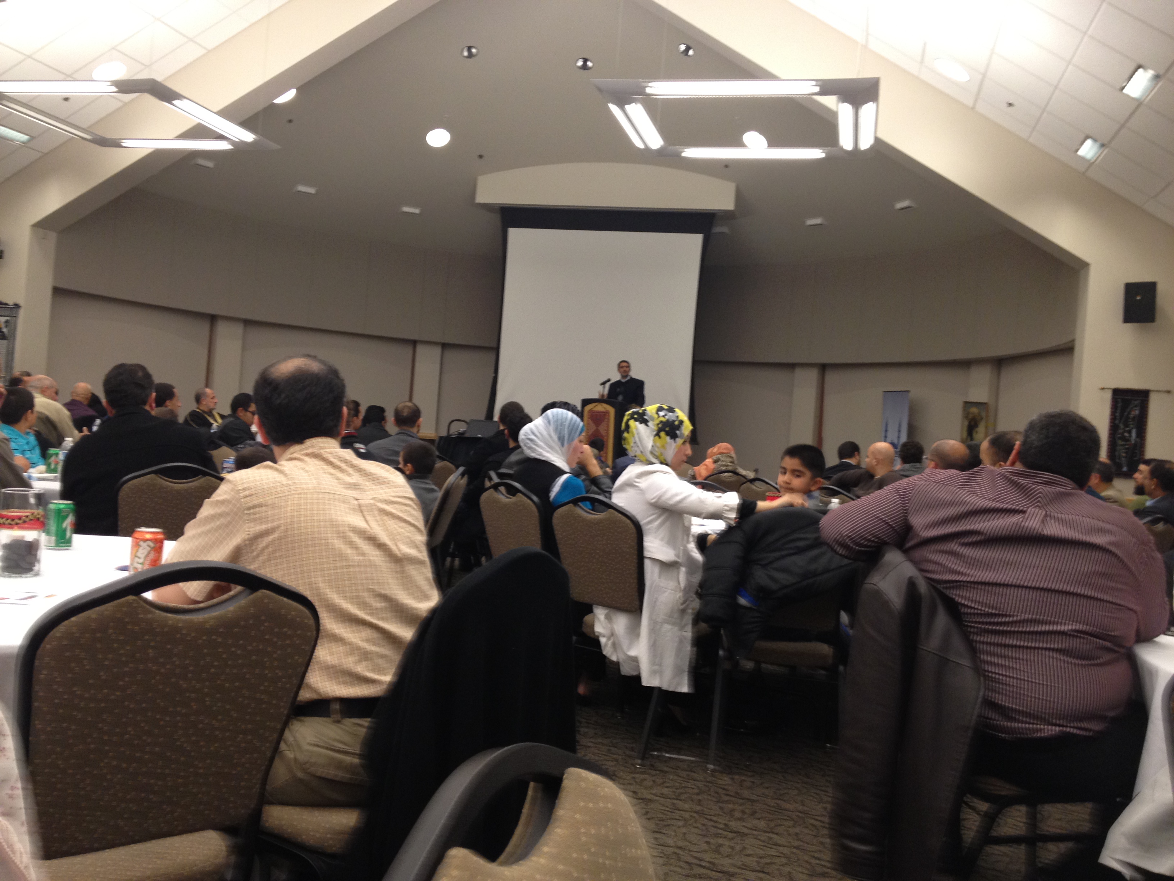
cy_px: 440
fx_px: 1187
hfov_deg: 52.6
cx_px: 587
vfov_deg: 40.7
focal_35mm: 35
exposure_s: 1/20
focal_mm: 4.28
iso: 125
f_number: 2.4
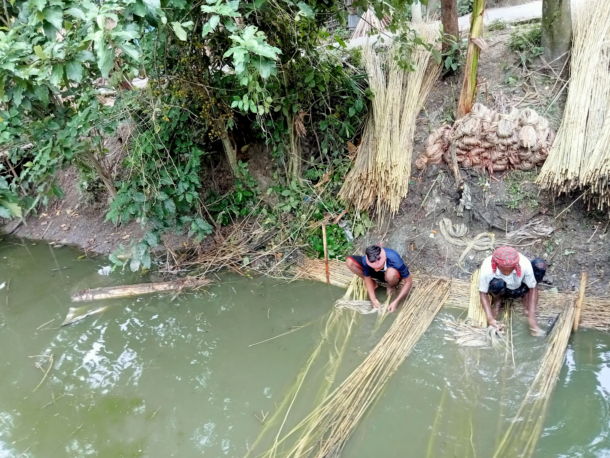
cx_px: 305
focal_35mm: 28
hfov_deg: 63.4
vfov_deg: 49.7
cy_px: 229
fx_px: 493
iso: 111
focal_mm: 3.46
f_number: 2.2
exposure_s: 1/50
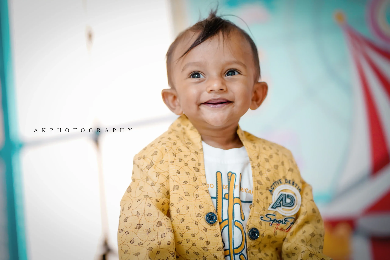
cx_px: 195
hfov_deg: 23.9
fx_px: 921
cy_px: 130
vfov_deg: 16.1
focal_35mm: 85
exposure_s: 1/160
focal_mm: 85
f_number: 1.8
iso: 5000
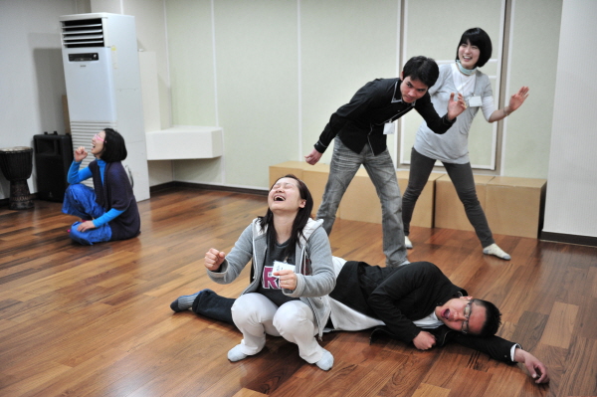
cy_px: 198
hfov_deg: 53.2
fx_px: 596
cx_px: 298
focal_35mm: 36
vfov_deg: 36.8
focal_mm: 36
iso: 1600
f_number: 2.8
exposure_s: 1/100
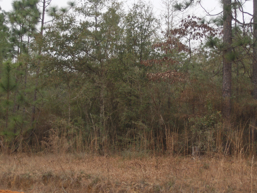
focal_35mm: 62
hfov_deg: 31.2
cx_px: 128
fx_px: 461
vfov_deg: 23.7
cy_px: 96
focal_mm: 13.2
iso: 200
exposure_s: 1/235
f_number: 3.5
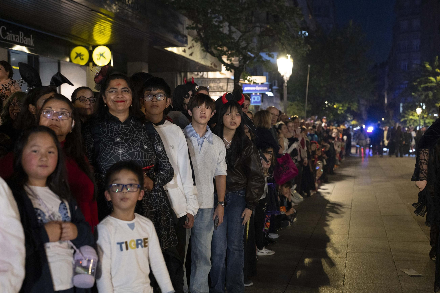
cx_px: 220
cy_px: 146
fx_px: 611
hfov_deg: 39.6
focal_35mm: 50
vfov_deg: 27.0
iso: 3200
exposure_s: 1/200
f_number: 3.5
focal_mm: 50
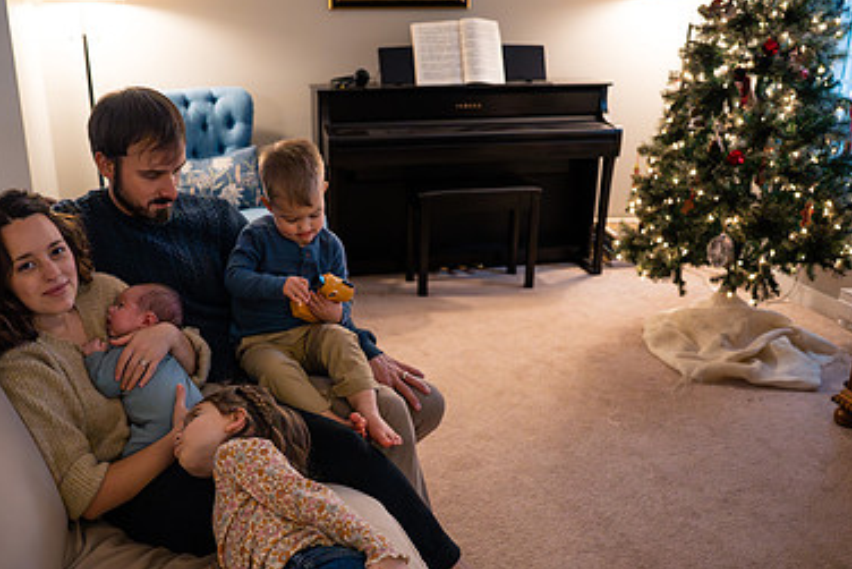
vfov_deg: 35.5
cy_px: 391
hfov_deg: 51.6
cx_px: 356
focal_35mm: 37
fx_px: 876
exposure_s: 1/250
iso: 3200
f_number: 2.8
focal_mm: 24
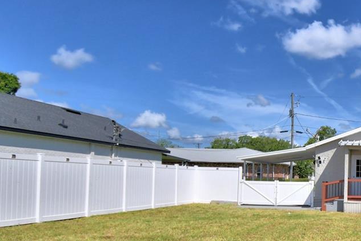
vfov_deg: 34.5
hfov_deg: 41.8
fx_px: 381
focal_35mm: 38
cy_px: 174
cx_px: 383
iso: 100
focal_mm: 10
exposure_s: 1/2000
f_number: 4.5
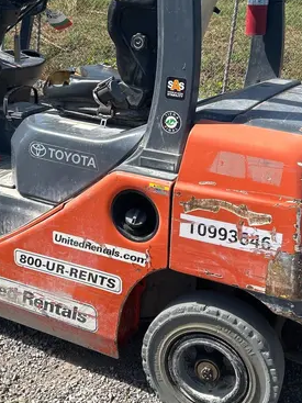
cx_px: 137
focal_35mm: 52
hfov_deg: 28.0
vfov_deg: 36.6
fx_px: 605
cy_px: 144
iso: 50
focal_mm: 5.7
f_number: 1.5
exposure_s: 1/3257
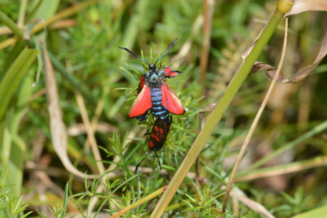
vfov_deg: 8.7
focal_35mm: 158
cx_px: 164
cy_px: 109
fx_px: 1430
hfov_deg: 13.0
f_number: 18
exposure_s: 1/60
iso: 100
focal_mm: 105
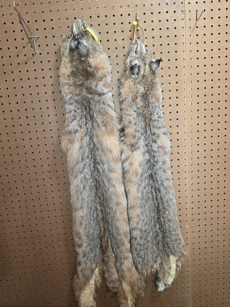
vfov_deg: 73.9
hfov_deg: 58.9
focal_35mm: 23
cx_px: 115
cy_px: 154
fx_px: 204
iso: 80
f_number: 1.4
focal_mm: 6.5
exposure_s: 1/60
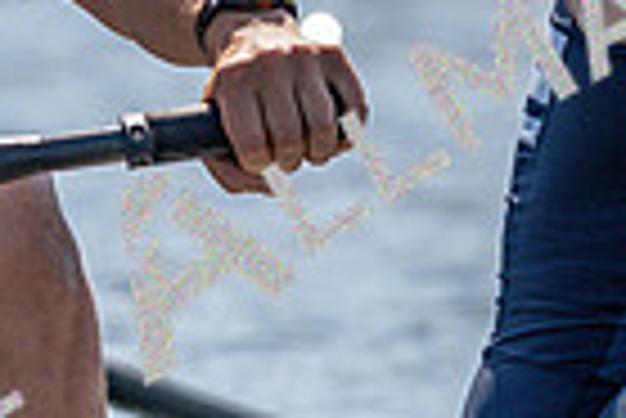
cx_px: -266
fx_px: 20784
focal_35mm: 1194
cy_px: -43
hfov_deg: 1.7
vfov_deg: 1.2
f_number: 5.6
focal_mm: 286
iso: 320
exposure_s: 1/2000
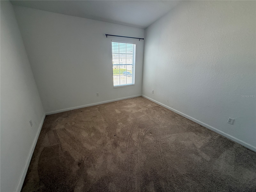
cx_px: 128
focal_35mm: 14
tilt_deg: -19.6
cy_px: 96
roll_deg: -1.0
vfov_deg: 85.7
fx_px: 104
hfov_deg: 102.1
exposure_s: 1/99
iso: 125
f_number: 2.2
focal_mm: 2.22
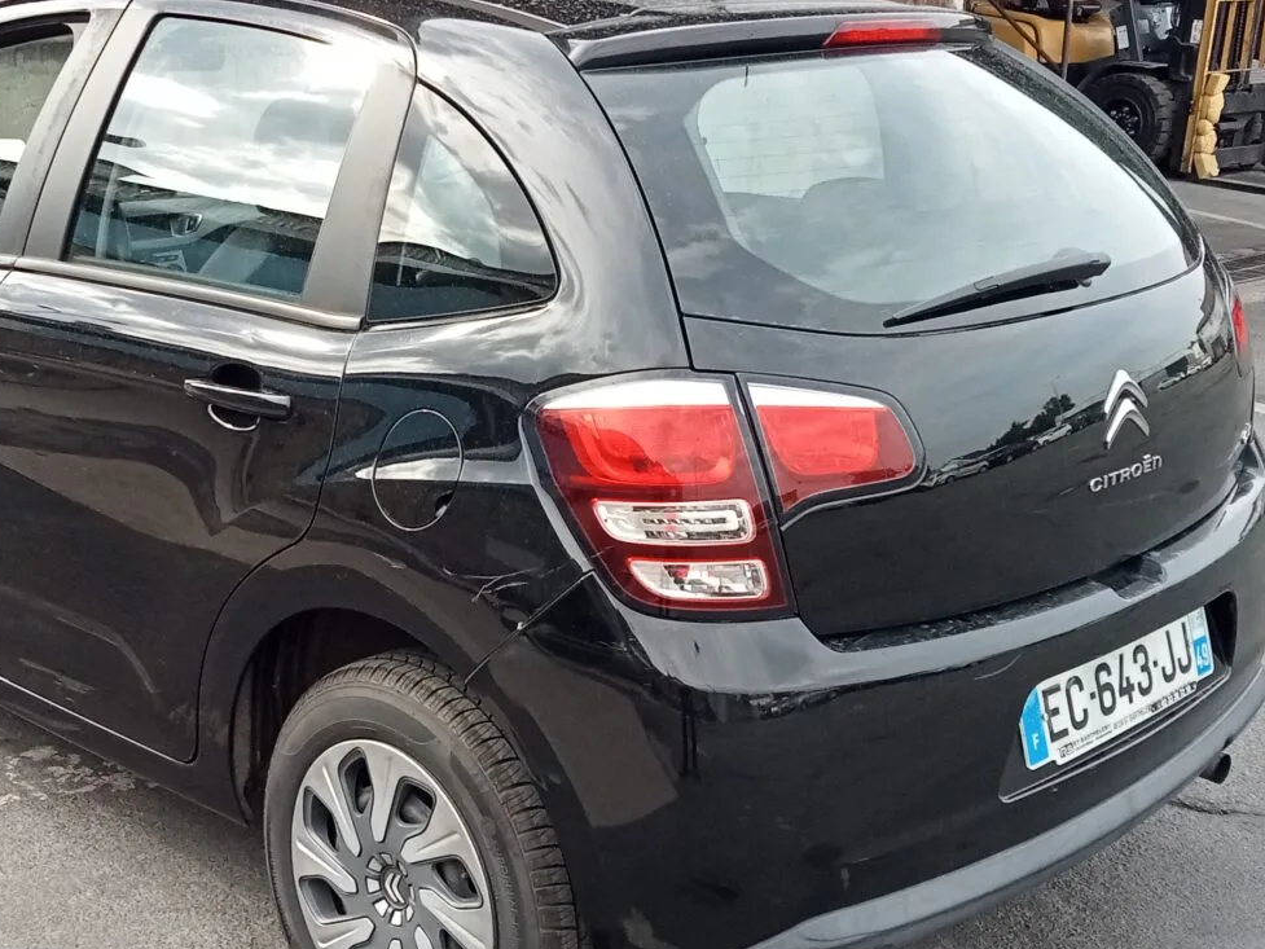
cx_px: 457
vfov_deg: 26.5
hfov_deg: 34.7
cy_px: 414
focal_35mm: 55
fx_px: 2010
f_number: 2.2
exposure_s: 1/190
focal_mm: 3.46
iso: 100
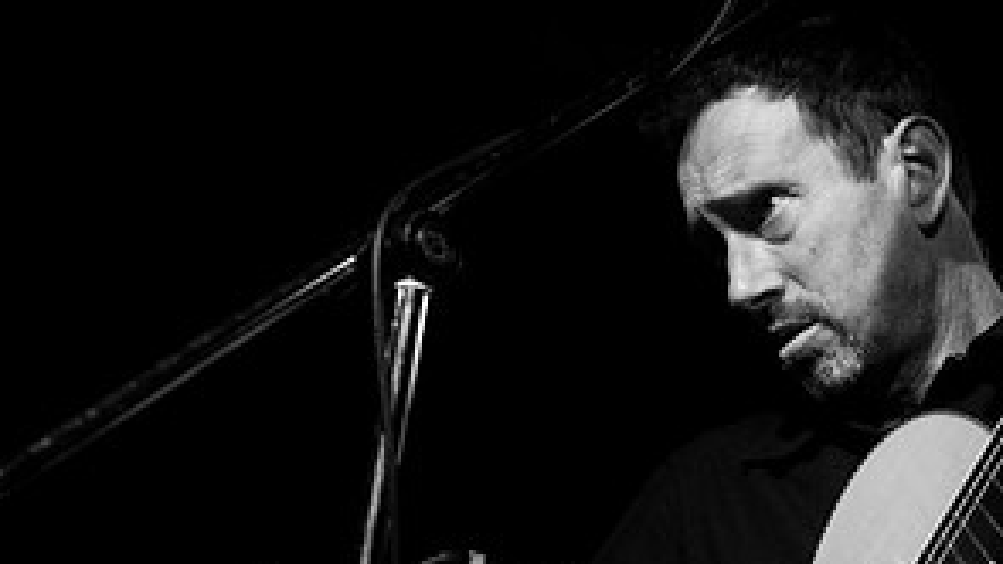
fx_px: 2873
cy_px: 345
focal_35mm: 108
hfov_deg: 19.7
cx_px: 700
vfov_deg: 11.2
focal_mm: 35
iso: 800
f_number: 2.8
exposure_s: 1/80
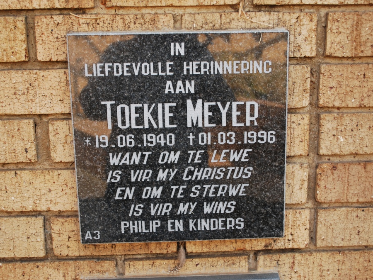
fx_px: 496
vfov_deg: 31.5
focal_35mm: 46
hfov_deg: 41.2
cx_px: 191
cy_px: 141
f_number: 5
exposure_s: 1/80
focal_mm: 28
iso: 200
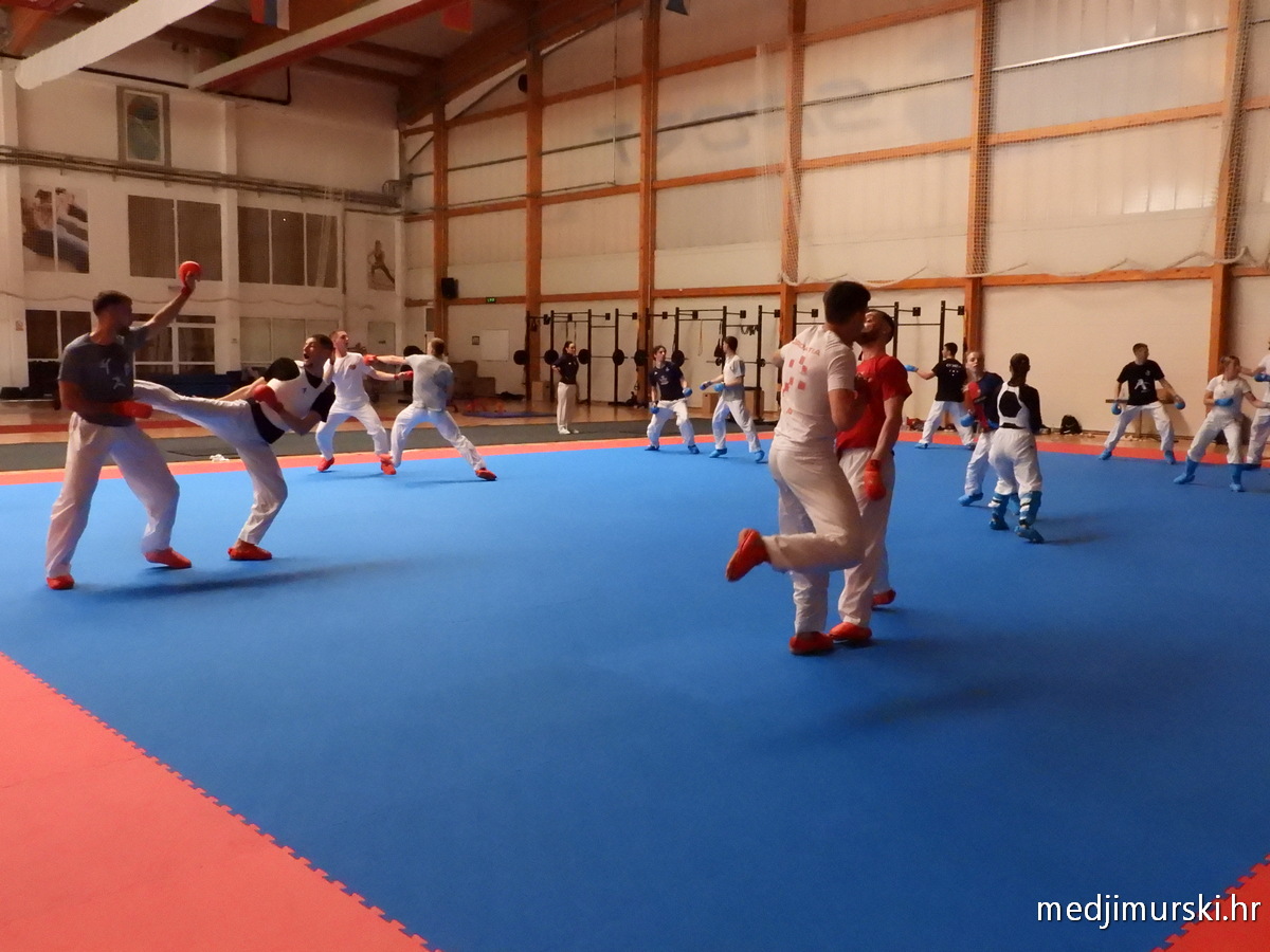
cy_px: 476
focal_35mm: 30
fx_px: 1101
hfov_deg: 60.0
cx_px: 635
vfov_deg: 46.8
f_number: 5.6
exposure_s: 1/320
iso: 3200
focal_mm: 5.4
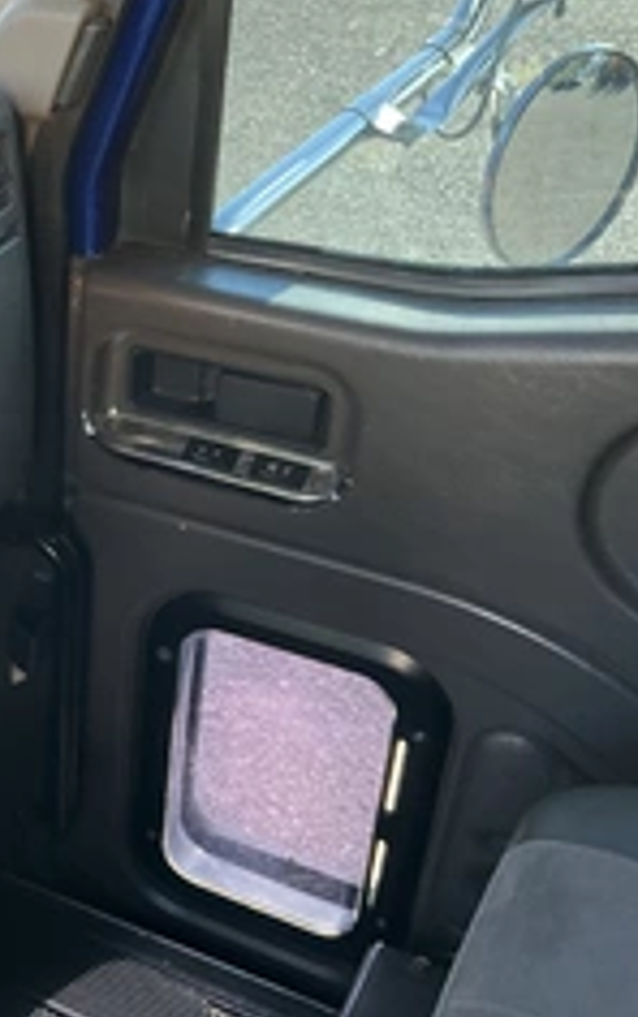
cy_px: 526
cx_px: -138
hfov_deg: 22.8
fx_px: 1443
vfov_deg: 38.8
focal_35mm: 52
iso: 64
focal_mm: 3
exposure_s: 1/122
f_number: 1.8
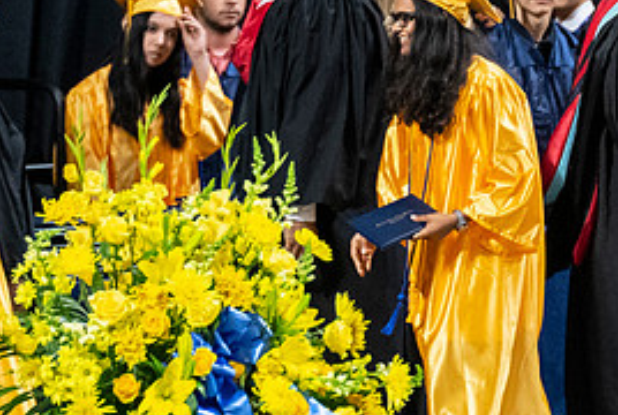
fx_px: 15037
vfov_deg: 1.6
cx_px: 409
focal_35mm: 874
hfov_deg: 2.4
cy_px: 299
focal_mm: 200
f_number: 4
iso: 2000
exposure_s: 1/200
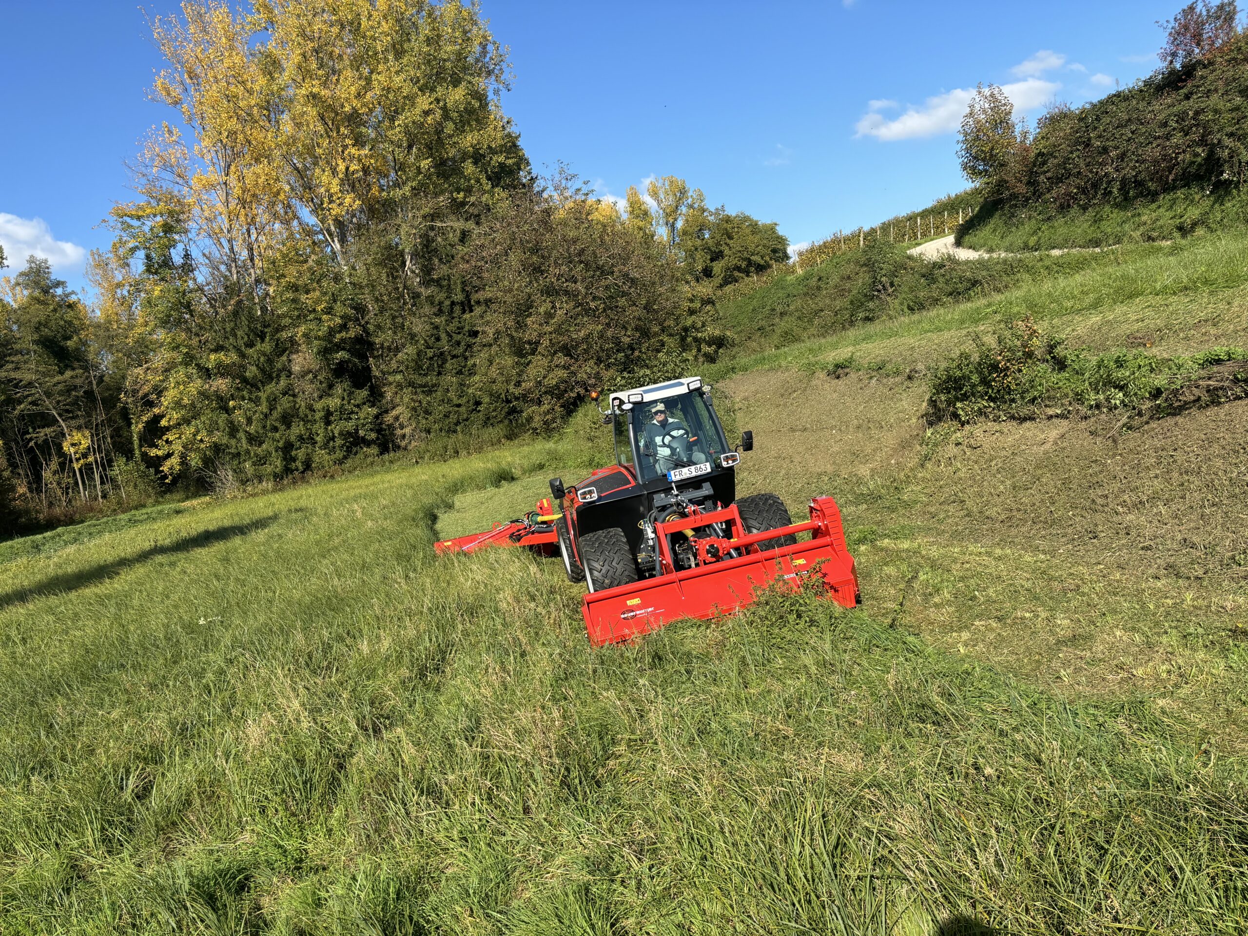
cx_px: 624
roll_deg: +11.2
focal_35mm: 26
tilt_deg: -2.9
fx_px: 937
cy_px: 468
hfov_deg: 67.3
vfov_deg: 53.1
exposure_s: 1/2288
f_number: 1.6
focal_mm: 5.96
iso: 50
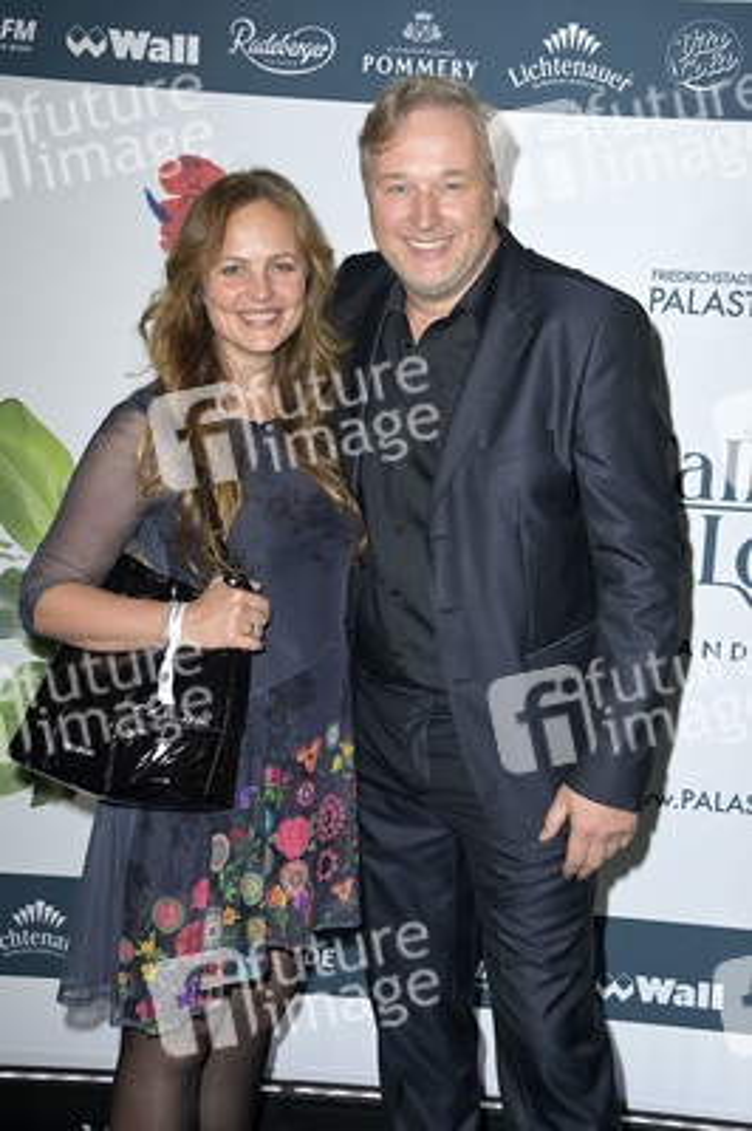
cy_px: 566
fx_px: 1758
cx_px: 376
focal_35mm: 56
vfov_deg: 35.7
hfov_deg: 24.2
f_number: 6.3
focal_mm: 56
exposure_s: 1/250
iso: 640
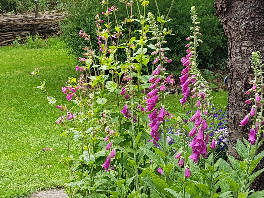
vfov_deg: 20.6
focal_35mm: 71
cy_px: 63
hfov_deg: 27.3
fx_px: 541
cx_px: 102
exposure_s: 1/186
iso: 40
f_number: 1.7
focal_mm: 4.2
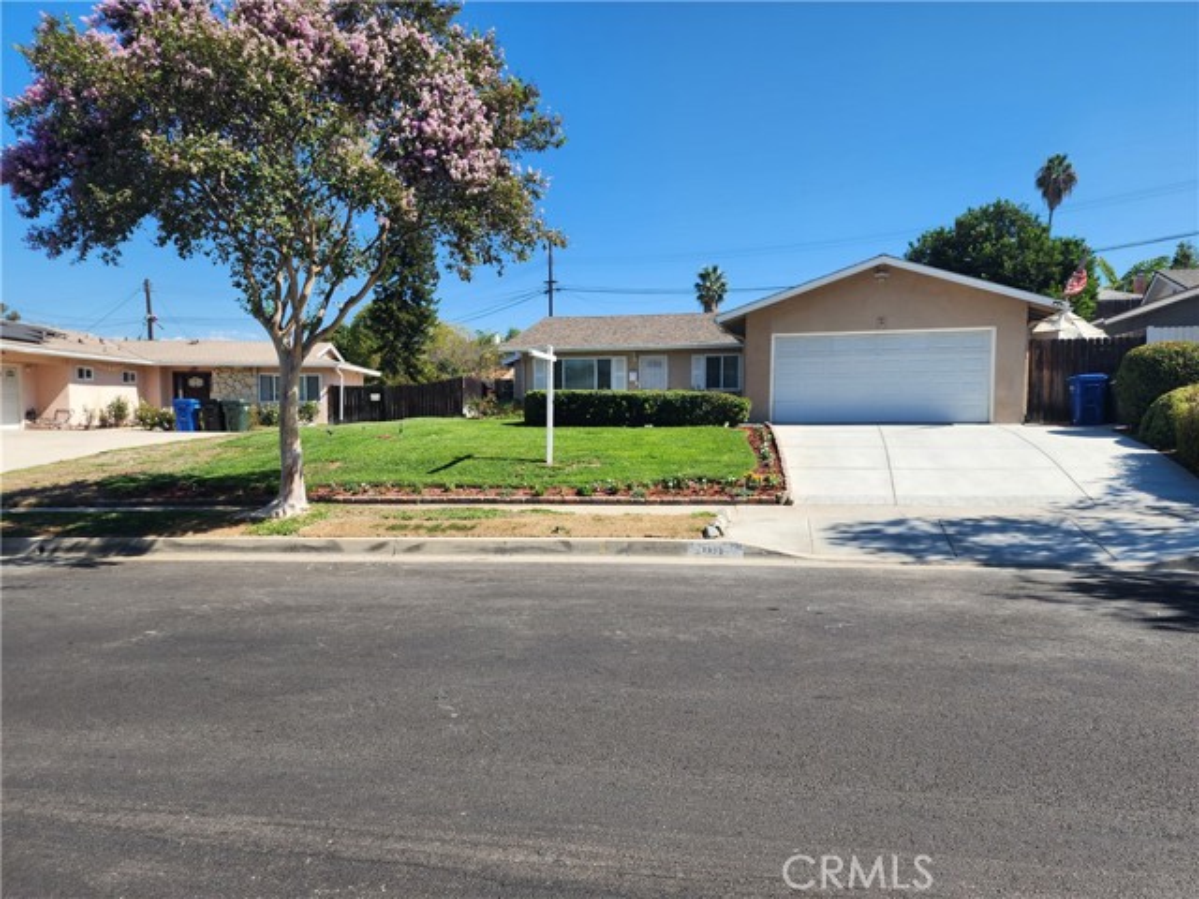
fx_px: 797
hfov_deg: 73.9
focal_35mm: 23
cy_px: 450
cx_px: 600
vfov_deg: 58.9
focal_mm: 6.4
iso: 12
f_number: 1.8
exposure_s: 1/825
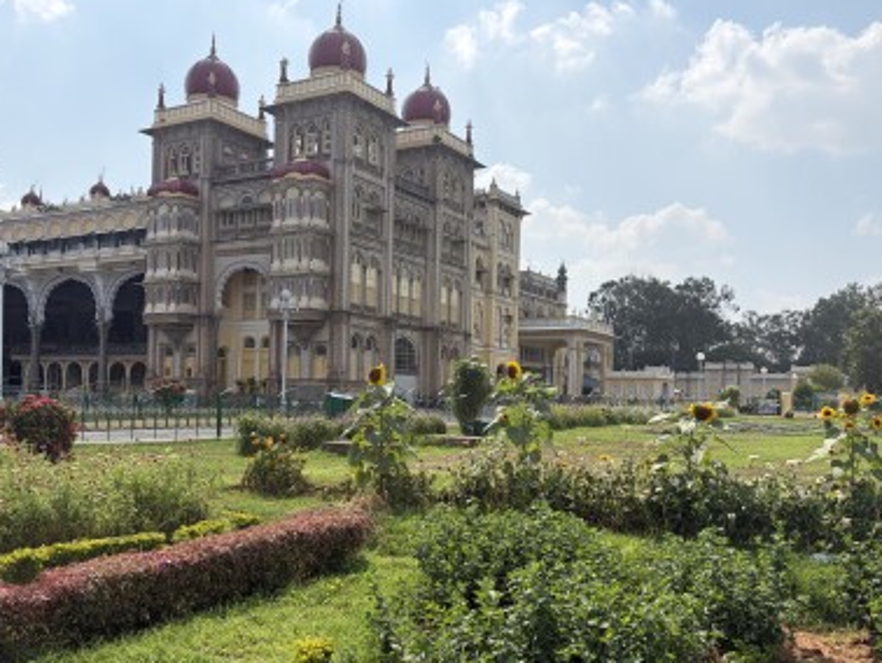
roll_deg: -1.9
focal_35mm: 33
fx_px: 841
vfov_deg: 42.8
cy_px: 395
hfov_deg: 55.3
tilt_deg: +0.1
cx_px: 434
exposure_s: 1/4950
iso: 50
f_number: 1.6
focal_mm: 5.96
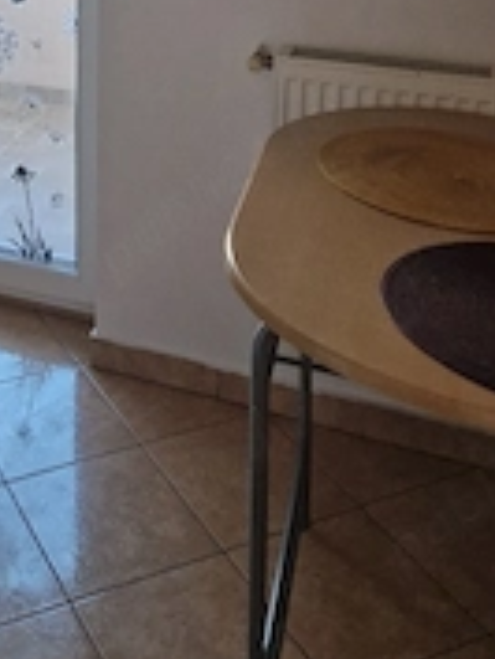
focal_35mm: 52
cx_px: 4
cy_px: -60
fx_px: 990
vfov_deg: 32.5
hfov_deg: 26.6
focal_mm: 5.4
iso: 200
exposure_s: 1/182
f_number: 1.8
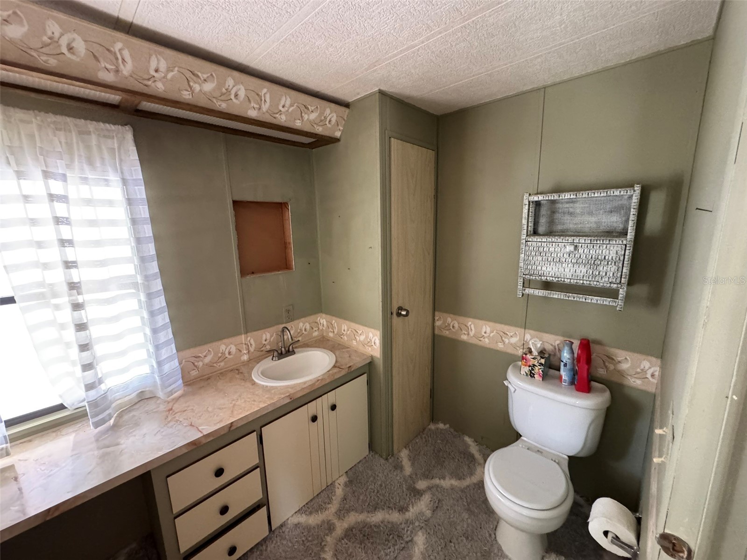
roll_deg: +0.5
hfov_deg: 102.1
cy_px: 280
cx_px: 374
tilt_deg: -14.0
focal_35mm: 14
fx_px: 302
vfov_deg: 85.7
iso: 800
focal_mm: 2.22
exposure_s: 1/60
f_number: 2.2
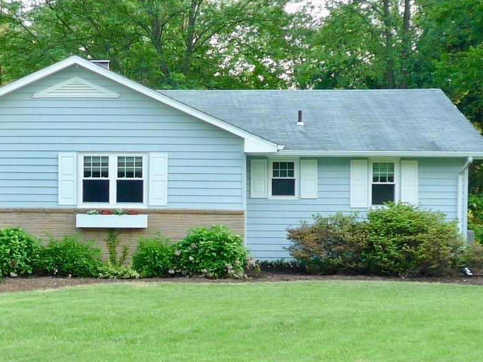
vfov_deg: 20.6
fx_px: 991
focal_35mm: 71
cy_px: 240
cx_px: 108
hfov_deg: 27.0
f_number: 2.9
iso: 100
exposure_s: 1/125
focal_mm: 4.7
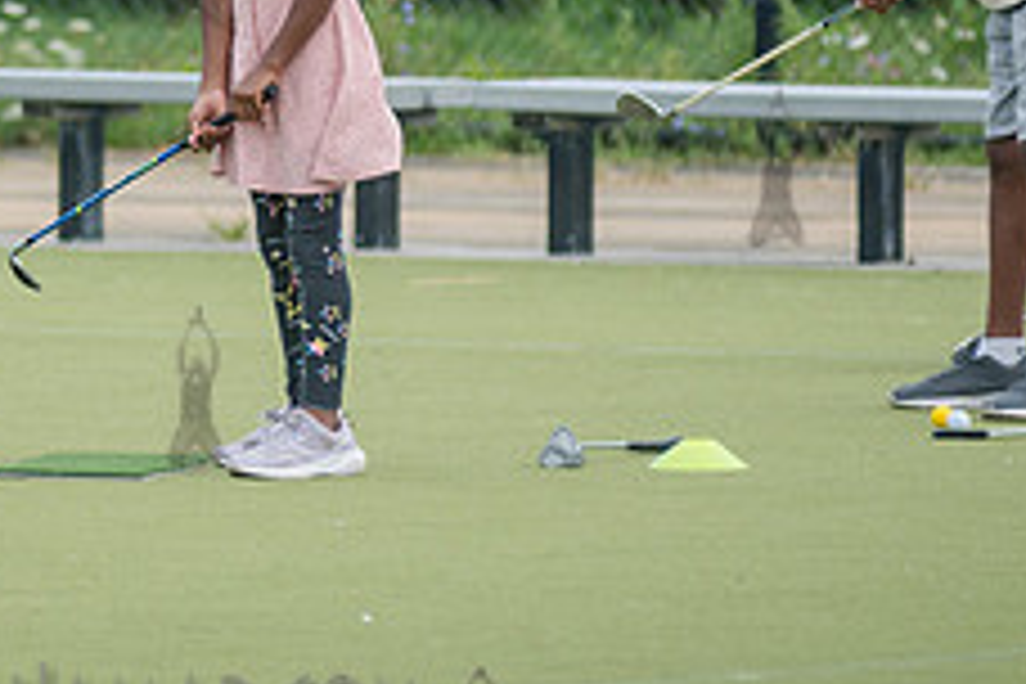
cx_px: -96
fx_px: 17811
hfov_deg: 3.3
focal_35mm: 625
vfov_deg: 2.2
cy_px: -38
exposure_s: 1/1250
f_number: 4
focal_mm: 200
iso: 250
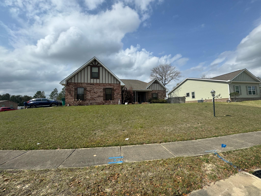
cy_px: 98
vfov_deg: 85.7
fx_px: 106
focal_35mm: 14
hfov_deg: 102.1
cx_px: 130
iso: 50
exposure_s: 1/2584
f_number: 2.2
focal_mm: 2.22
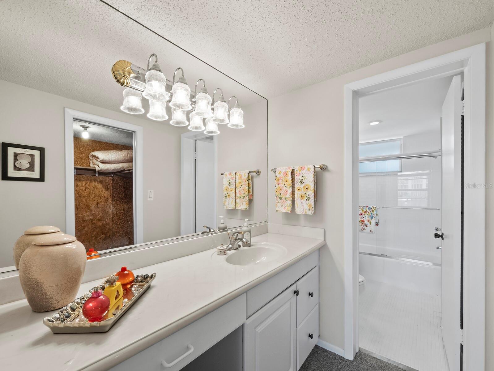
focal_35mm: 14
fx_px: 200
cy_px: 186
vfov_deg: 85.7
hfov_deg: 102.0
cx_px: 247
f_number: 11
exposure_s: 1/5
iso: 400
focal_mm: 7
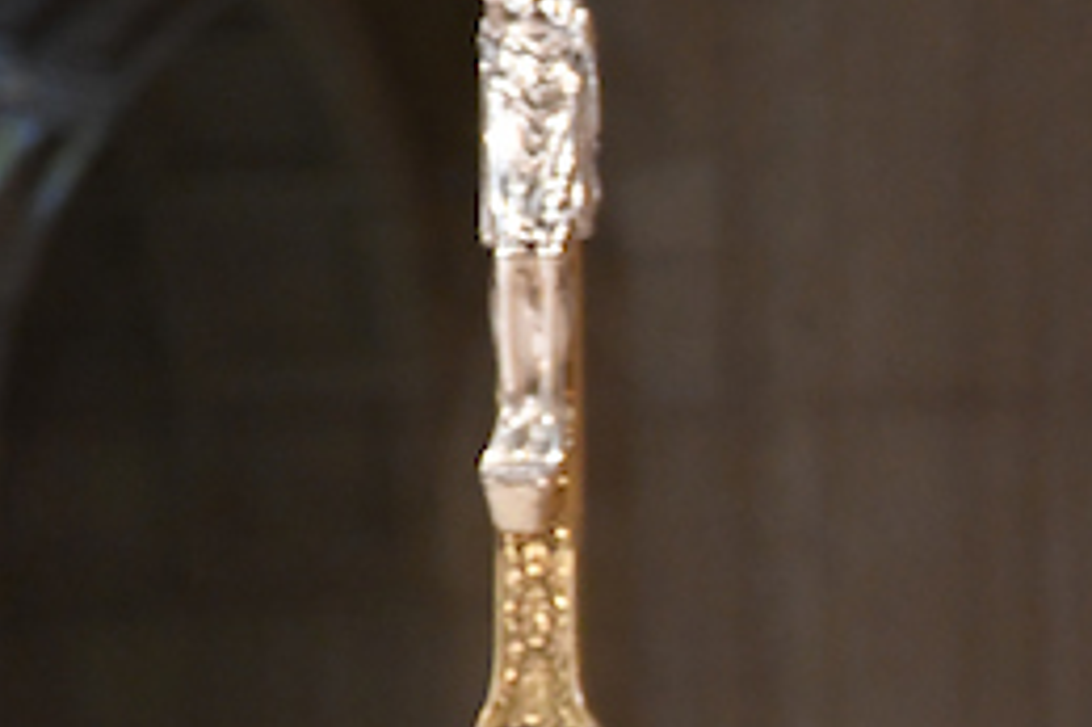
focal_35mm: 901
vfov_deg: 1.5
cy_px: 496
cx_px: 2302
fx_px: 27312
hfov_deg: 2.3
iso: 4000
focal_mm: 195
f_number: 5.6
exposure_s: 1/100
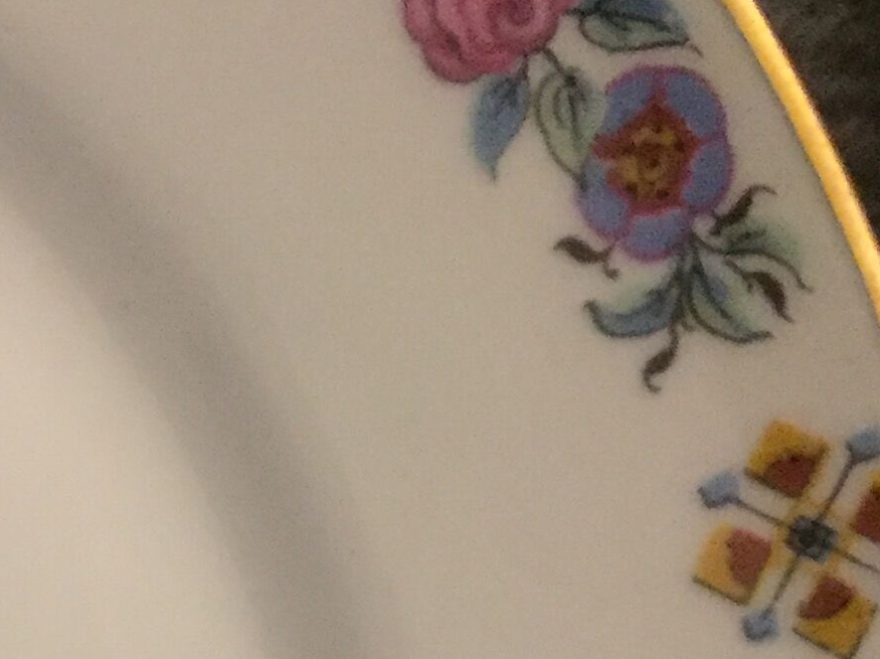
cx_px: -550
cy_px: 999
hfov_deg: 16.3
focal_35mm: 107
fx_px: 2719
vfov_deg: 13.1
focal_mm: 4.15
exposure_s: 1/17
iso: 500
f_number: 2.2
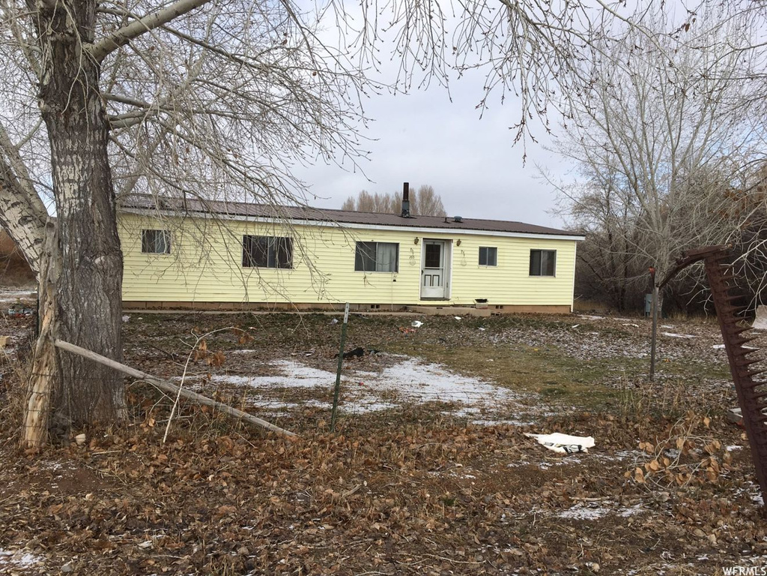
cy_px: 288
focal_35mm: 29
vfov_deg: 48.2
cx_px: 384
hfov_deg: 61.7
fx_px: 643
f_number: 2.2
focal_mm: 4.15
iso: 25
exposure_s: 1/864
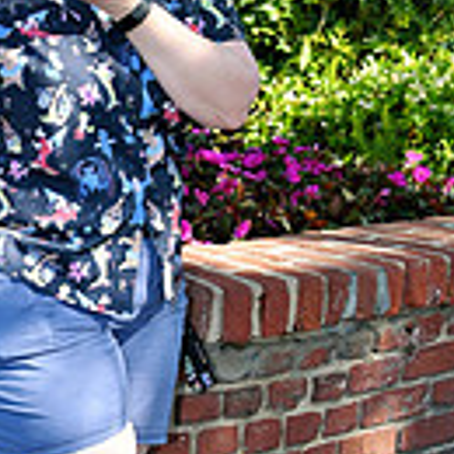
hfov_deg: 15.7
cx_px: 14
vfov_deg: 16.0
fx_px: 1617
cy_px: 168
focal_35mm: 109
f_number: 5
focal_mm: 25
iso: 100
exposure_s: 1/100
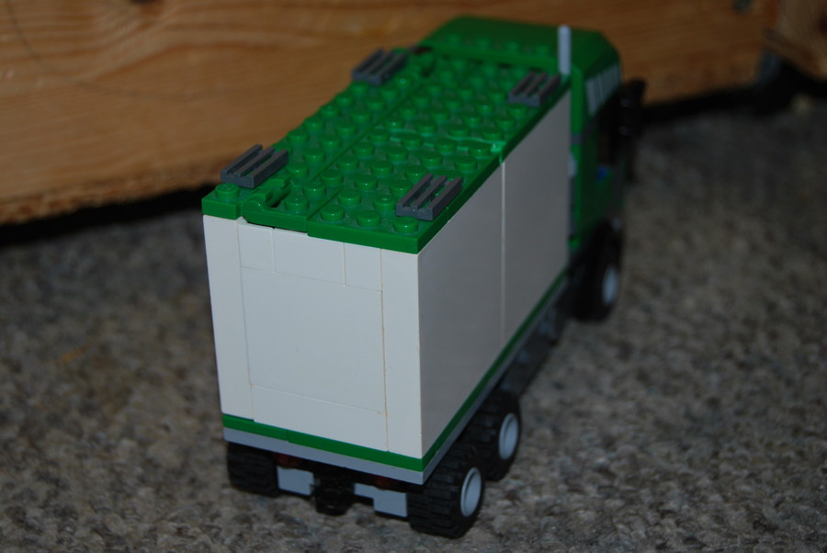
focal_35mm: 69
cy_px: 276
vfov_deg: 19.8
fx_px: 1587
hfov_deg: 29.2
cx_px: 414
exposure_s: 1/60
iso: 200
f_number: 5.3
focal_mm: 46
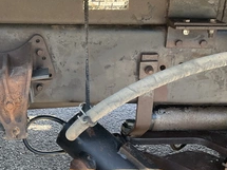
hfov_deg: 34.3
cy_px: 84
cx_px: 40
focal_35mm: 54
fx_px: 354
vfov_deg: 27.0
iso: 32
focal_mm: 3
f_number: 1.8
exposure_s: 1/122
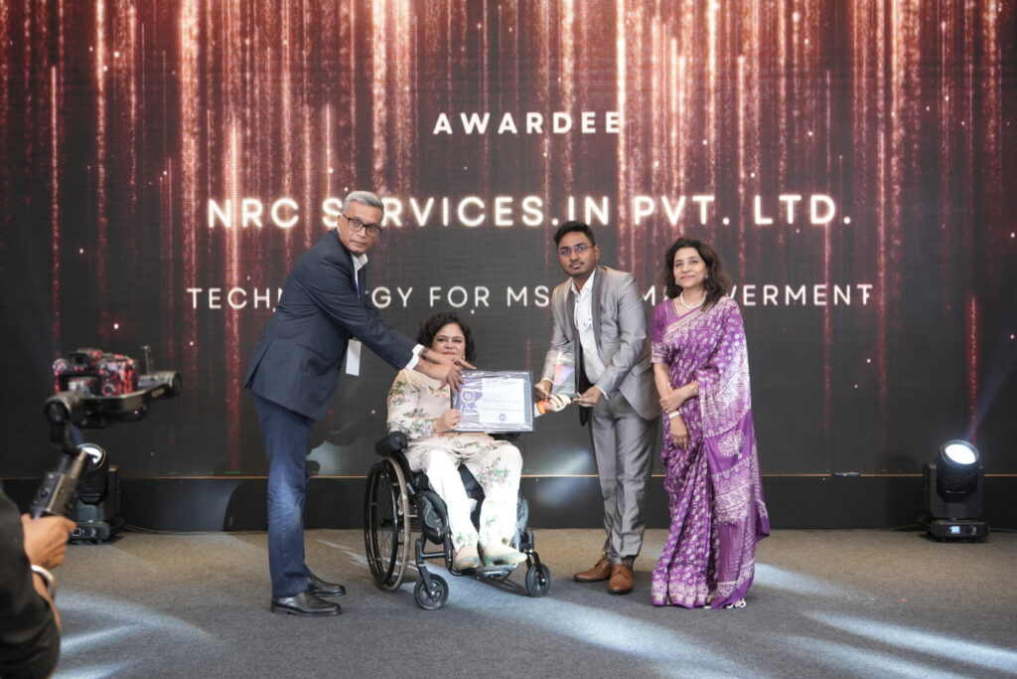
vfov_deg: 35.1
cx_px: 508
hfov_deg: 50.7
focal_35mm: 38
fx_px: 1074
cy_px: 340
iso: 1600
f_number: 4
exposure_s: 1/160
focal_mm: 38
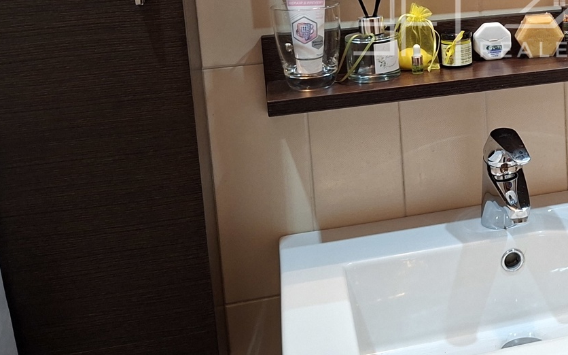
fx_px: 867
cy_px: 11
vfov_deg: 22.4
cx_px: 611
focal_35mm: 56
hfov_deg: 32.3
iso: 320
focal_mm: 5.54
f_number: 1.8
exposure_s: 1/50
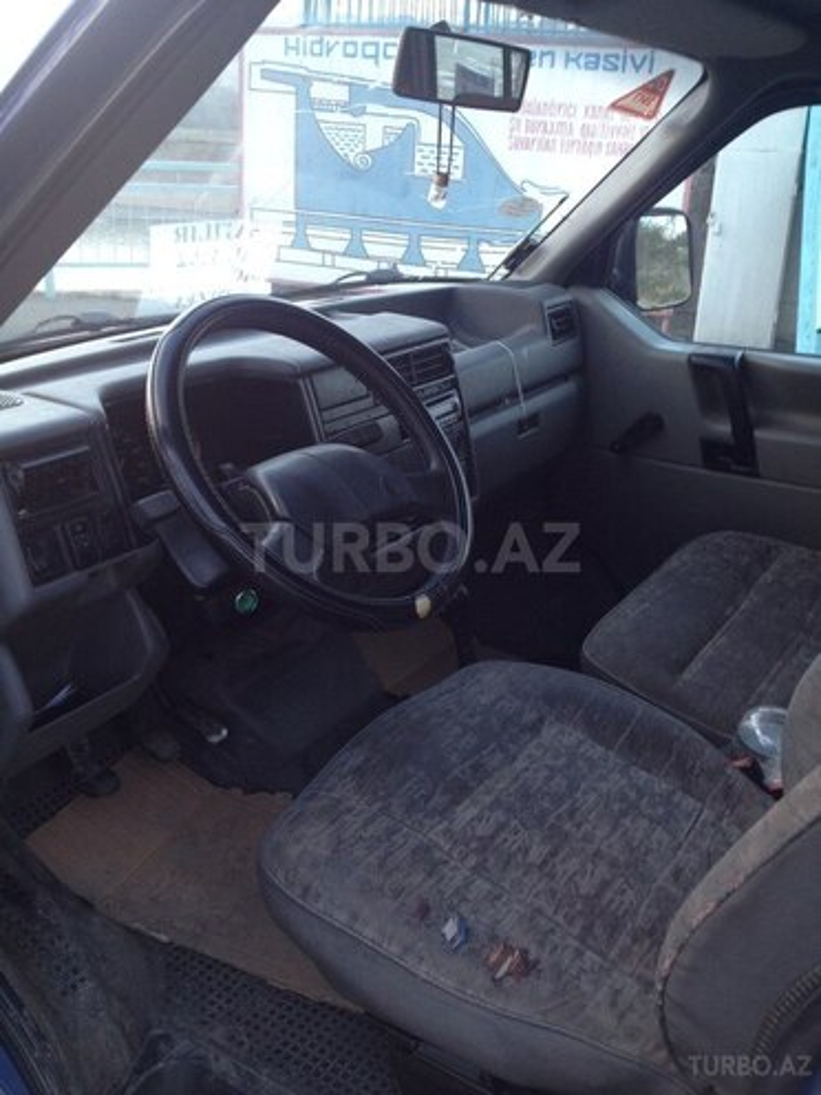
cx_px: 410
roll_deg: -3.8
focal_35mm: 35
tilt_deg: -19.6
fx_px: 1107
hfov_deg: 40.7
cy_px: 548
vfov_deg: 52.6
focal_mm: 4.28
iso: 80
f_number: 2.4
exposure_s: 1/20
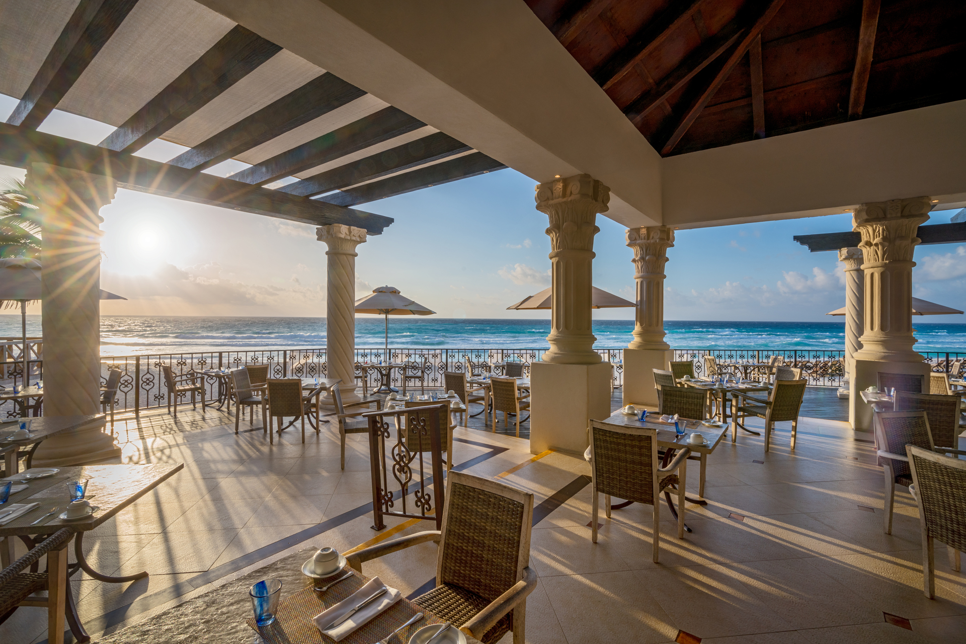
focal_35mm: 16
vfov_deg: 73.8
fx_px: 429
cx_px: 483
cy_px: 322
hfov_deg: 96.7
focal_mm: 16
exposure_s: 1/45
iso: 200
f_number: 16
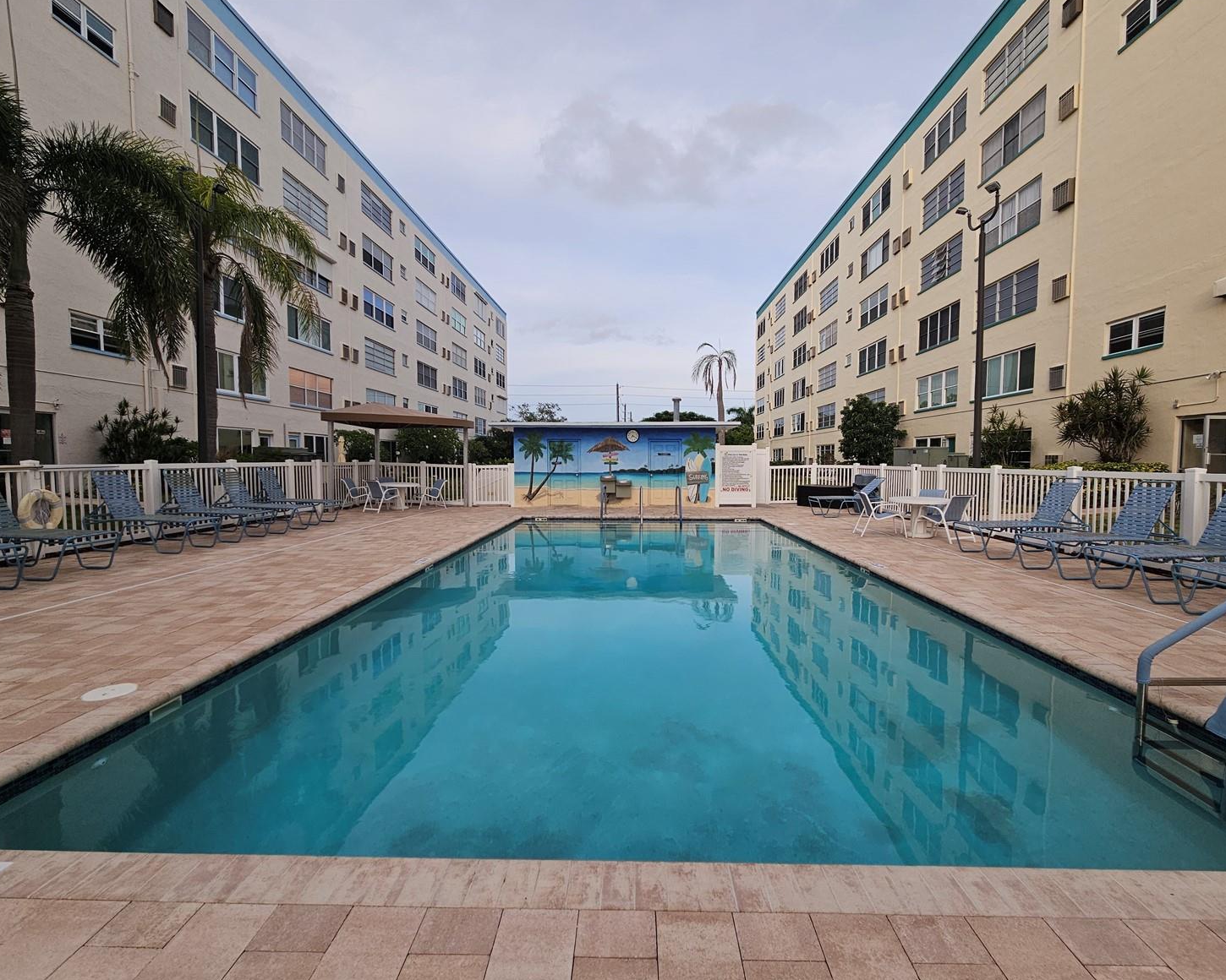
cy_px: 503
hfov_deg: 100.7
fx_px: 508
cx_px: 622
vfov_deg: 88.0
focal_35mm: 14
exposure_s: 1/786
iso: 50
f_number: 2.2
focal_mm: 2.2
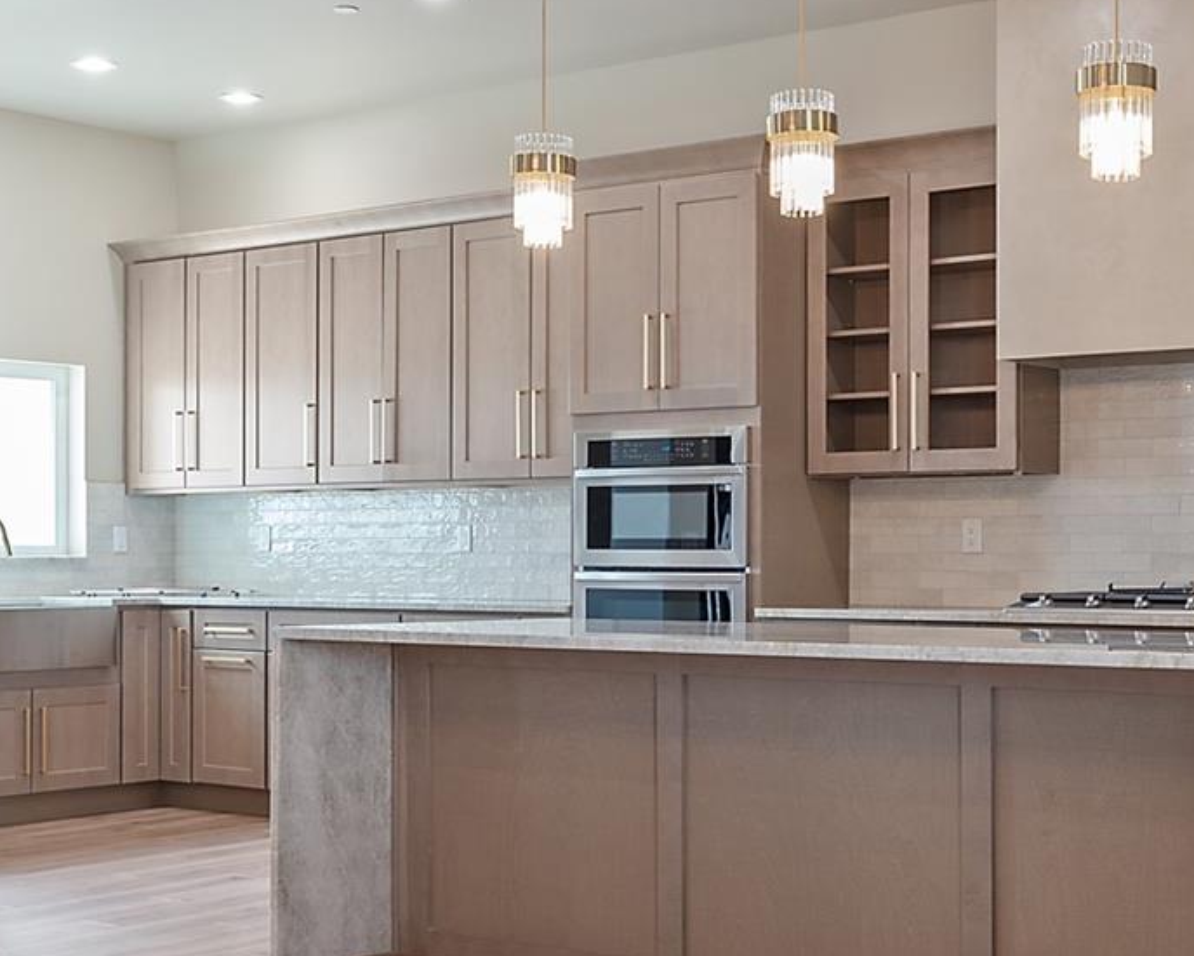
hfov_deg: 31.9
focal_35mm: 59
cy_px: 525
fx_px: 2086
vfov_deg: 25.8
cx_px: 653
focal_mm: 18
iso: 100
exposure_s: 1/3
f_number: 6.3
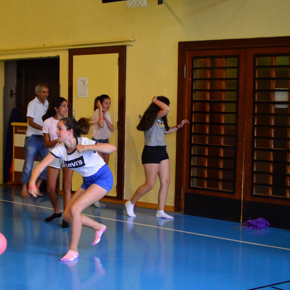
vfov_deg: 25.1
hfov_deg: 25.0
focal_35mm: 69
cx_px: 90
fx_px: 651
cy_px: 147
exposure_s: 1/250
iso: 1600
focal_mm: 35
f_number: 1.8
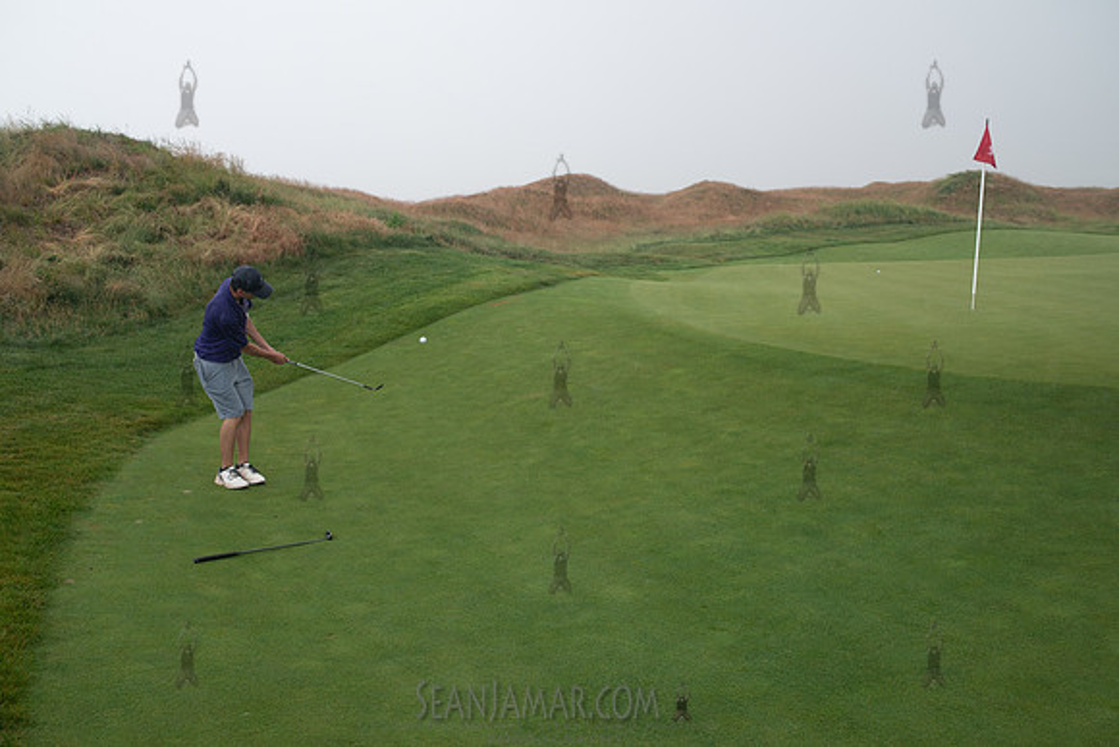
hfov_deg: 54.4
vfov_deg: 37.9
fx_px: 1088
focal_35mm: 35
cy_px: 374
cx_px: 560
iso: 250
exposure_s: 1/500
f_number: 5
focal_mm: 35
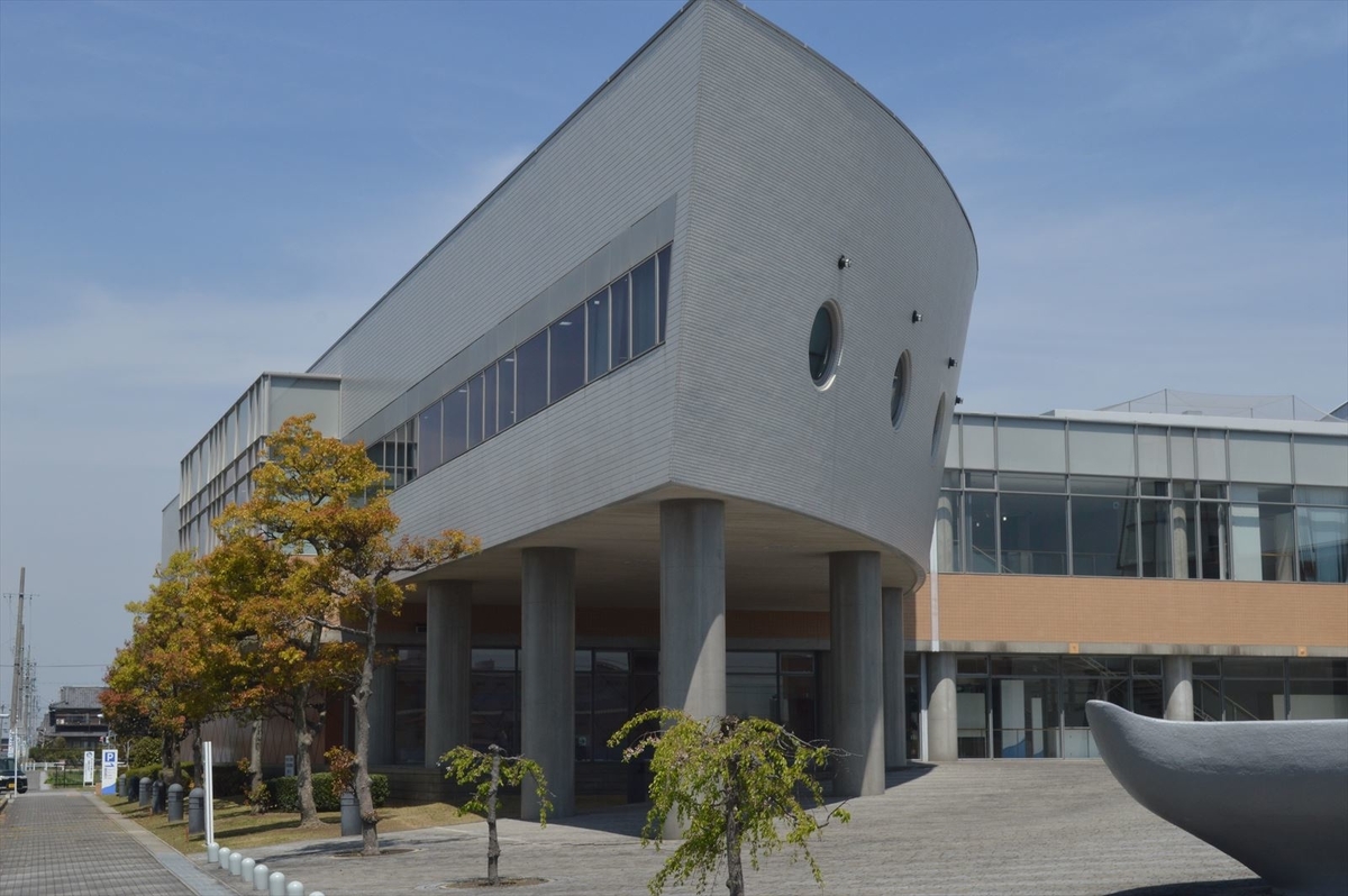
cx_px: 674
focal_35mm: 54
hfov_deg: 36.9
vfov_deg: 25.0
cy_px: 448
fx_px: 2020
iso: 400
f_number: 11
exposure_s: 1/500
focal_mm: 36
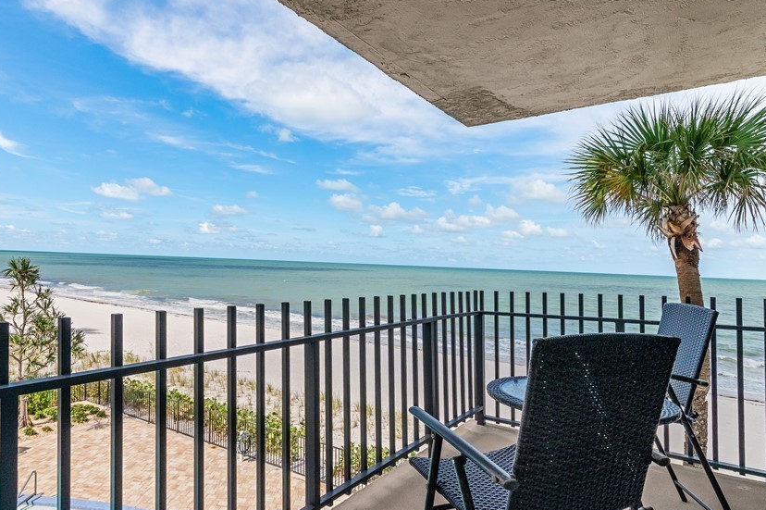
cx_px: 326
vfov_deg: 59.4
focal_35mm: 21
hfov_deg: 80.7
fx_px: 447
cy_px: 251
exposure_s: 1/1250
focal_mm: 16
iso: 640
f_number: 10
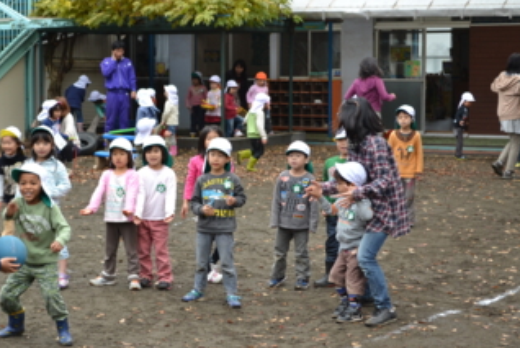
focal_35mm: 104
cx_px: 198
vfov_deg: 13.3
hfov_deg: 19.6
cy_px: 171
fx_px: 1499
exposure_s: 1/125
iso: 400
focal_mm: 55
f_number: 5.6
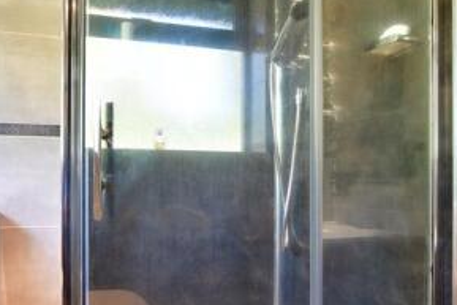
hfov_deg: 55.4
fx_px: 432
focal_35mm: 34
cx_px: 183
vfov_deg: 38.8
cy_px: 175
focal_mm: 10
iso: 160
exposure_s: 1/2
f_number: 7.1
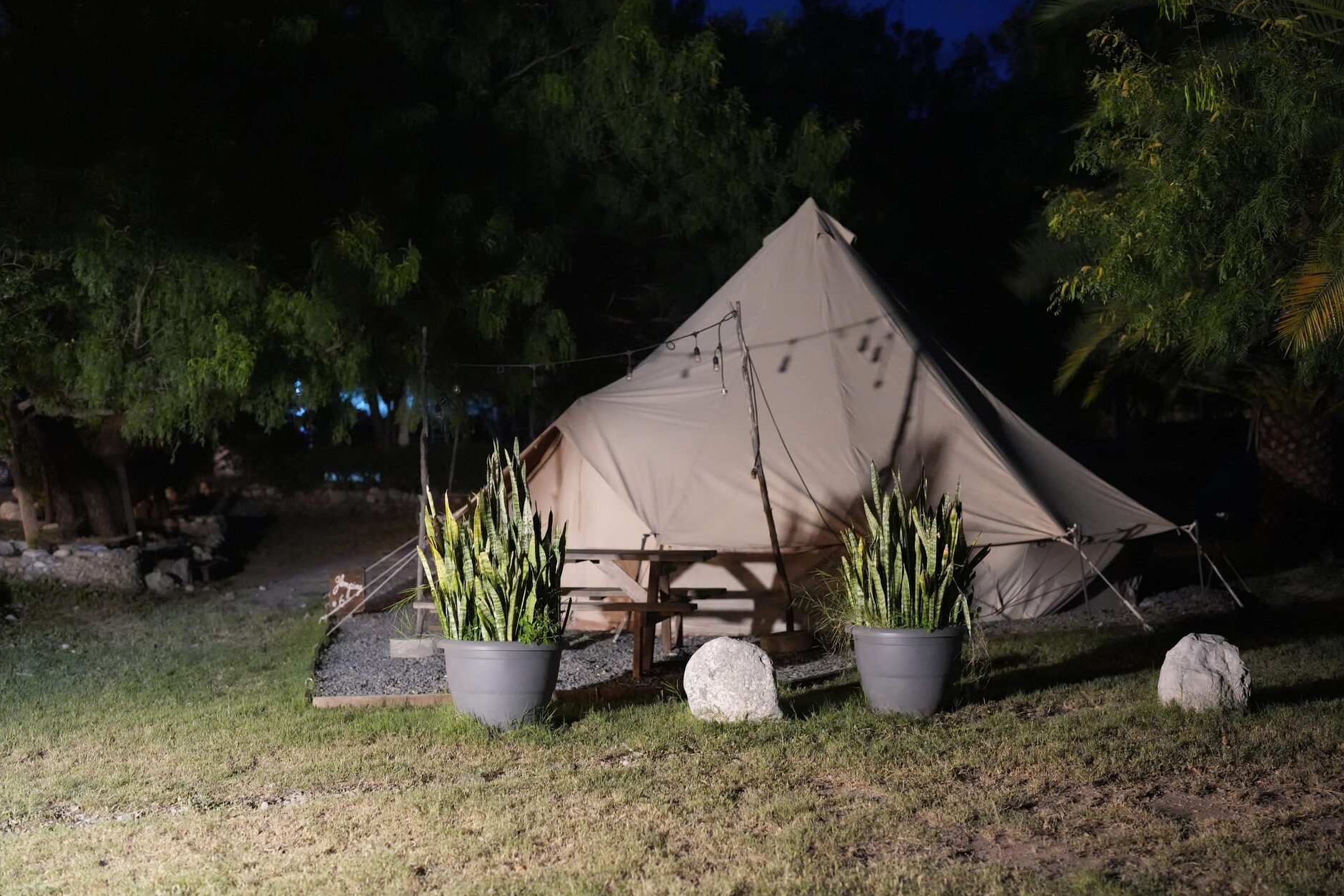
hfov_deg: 38.9
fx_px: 1904
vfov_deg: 26.5
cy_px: 443
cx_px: 669
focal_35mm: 51
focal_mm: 50
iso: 12800
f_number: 2
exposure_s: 1/15
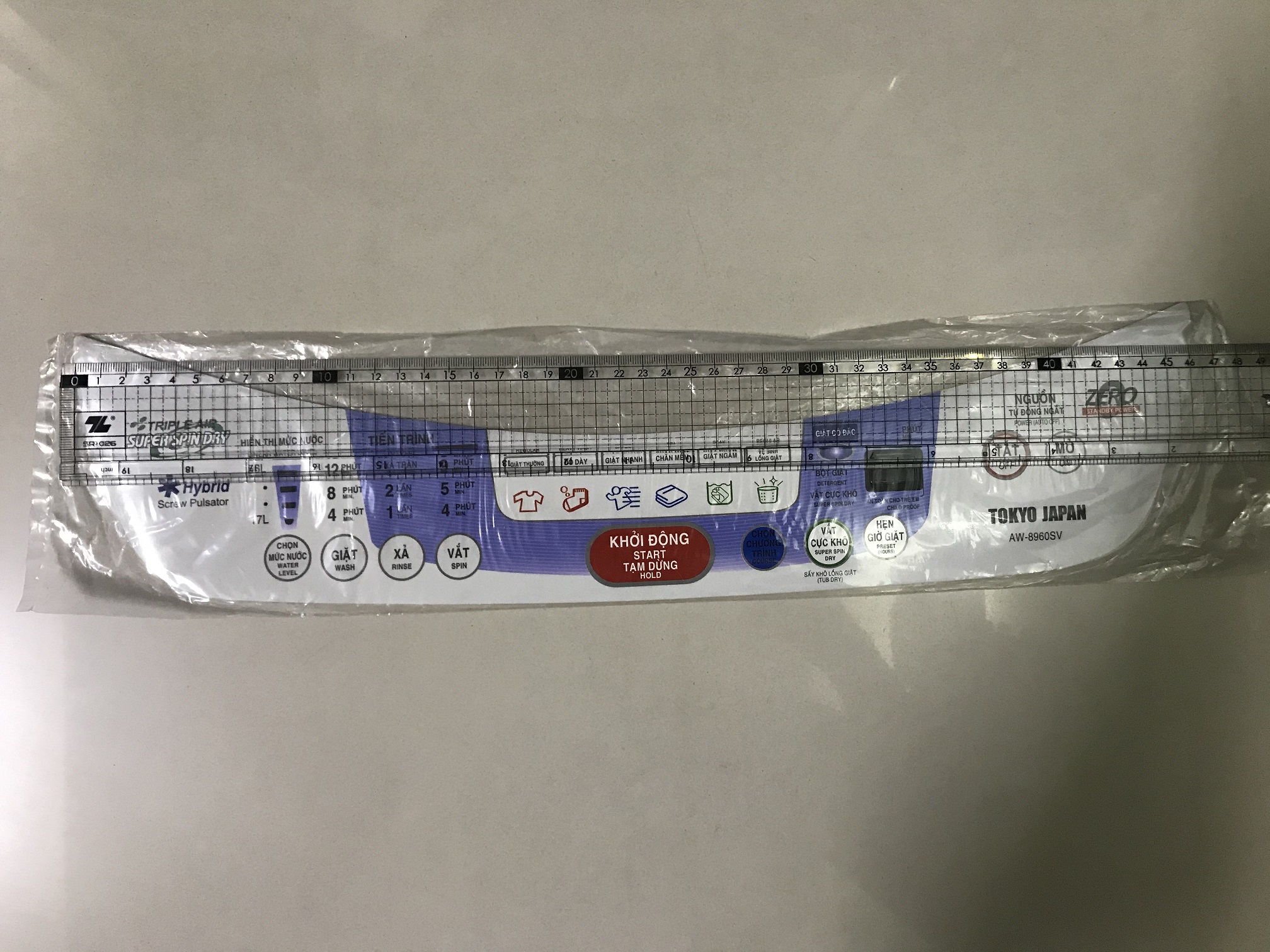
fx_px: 1027
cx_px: 635
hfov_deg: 63.4
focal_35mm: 28
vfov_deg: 49.7
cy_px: 476
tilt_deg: -87.2
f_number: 1.8
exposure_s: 1/17
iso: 80
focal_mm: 3.99
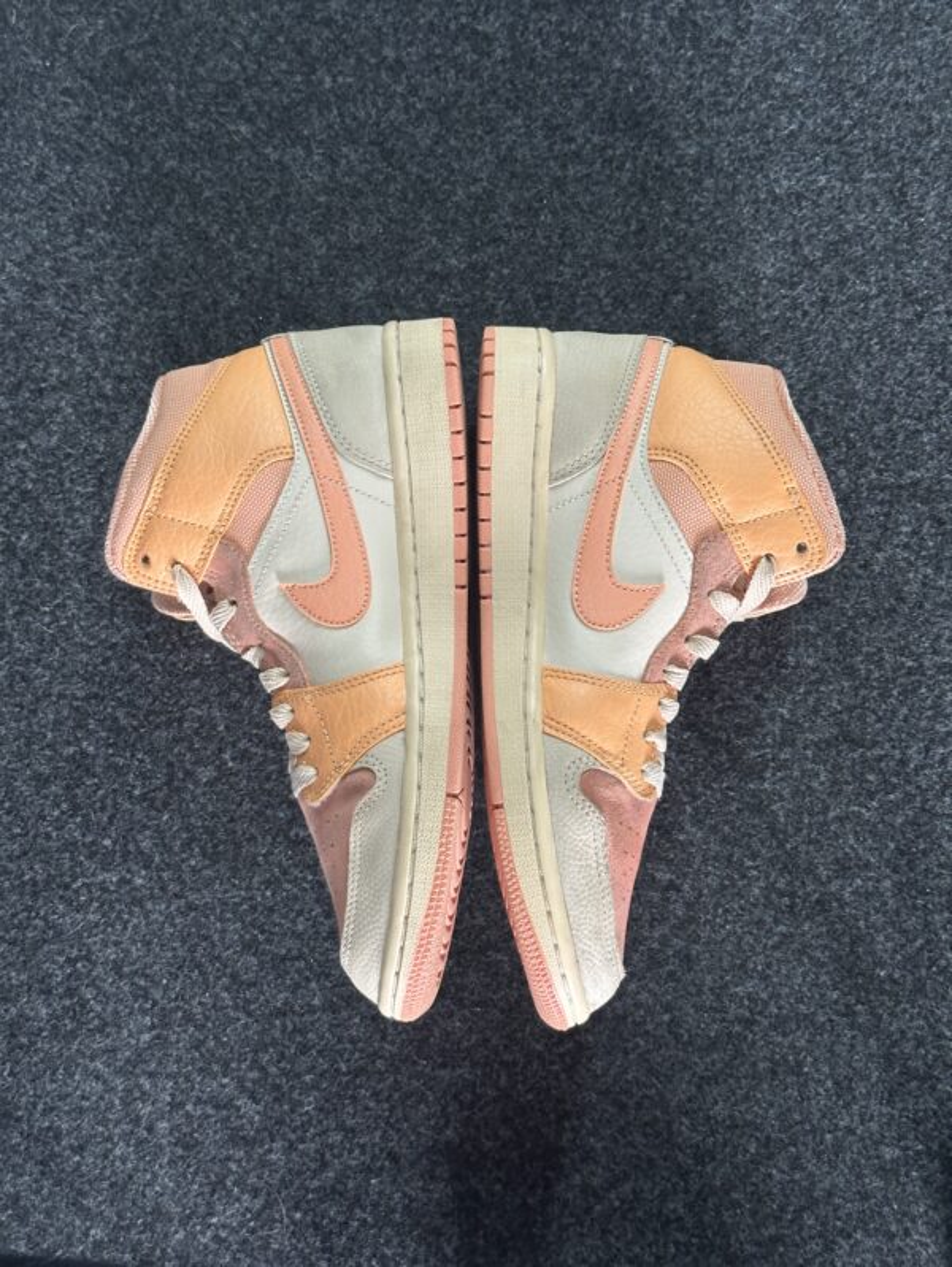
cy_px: 634
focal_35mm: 48
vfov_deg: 39.6
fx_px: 1759
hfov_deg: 30.3
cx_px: 476
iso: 200
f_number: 1.78
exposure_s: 1/50
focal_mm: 6.86
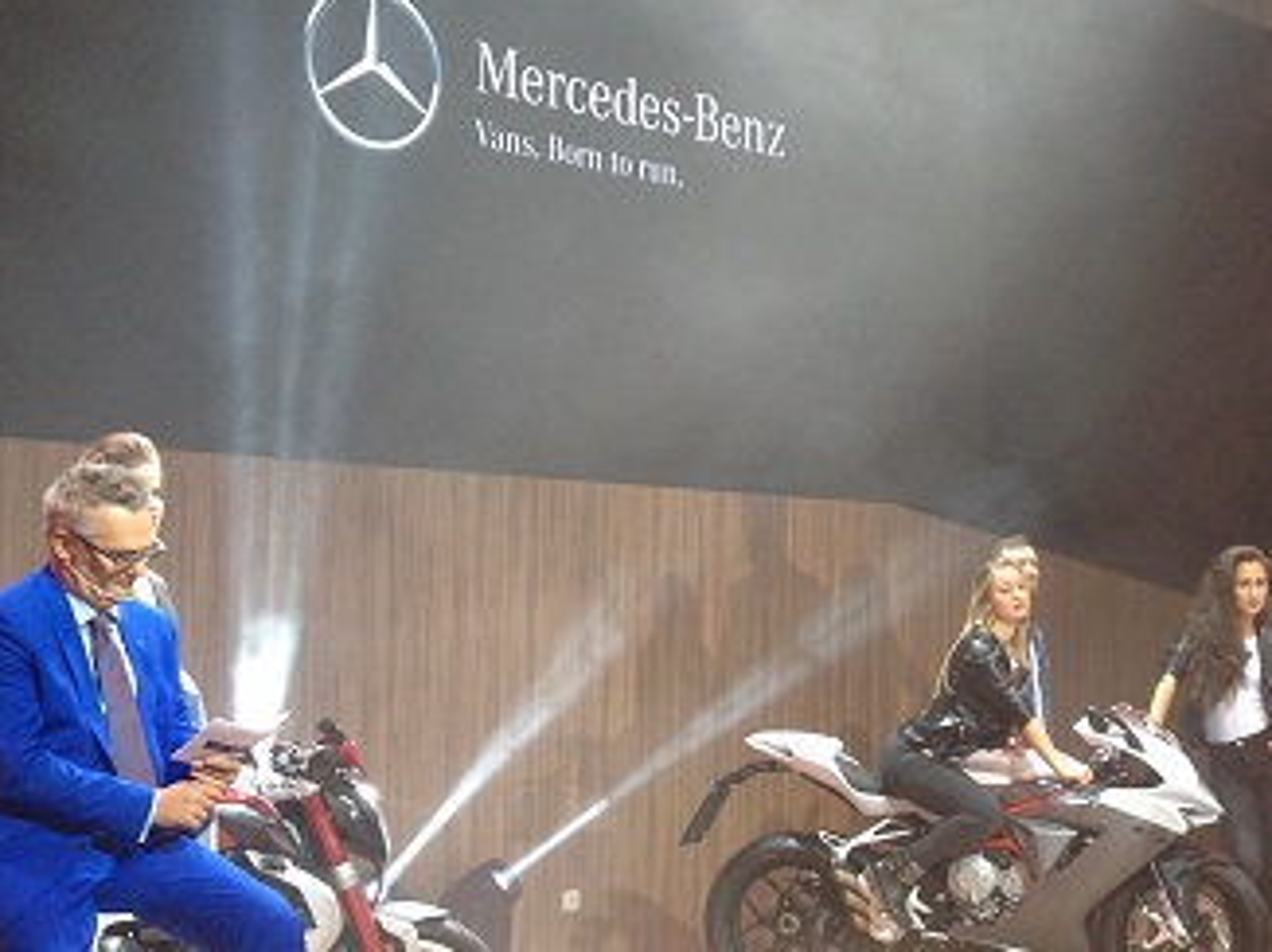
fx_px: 2644
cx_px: 1018
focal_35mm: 72
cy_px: 558
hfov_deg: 26.5
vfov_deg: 20.4
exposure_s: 1/120
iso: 80
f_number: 2.4
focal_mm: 4.28
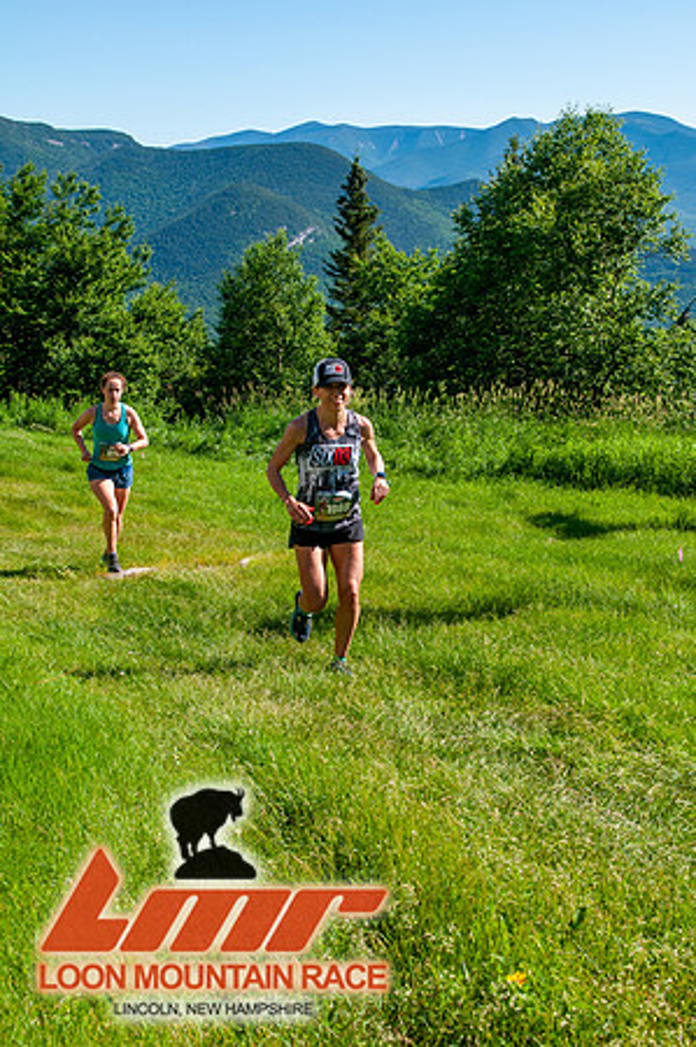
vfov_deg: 38.9
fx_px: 1482
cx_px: 348
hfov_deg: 26.4
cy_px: 524
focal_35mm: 51
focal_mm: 34
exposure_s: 1/400
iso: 200
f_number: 8
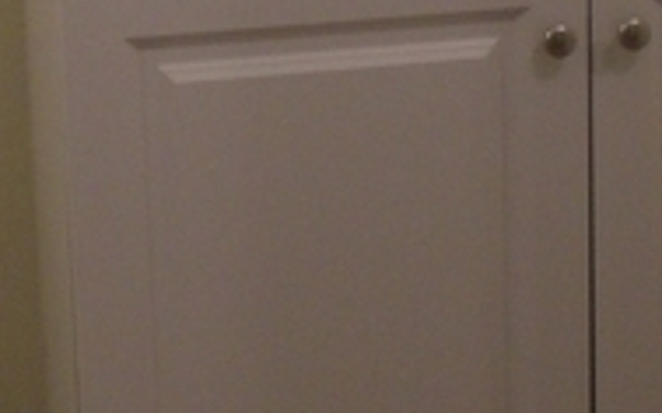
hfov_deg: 14.7
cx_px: 513
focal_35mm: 142
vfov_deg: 9.1
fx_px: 2561
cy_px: -91
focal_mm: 6.3
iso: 200
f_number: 3.1
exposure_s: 1/80
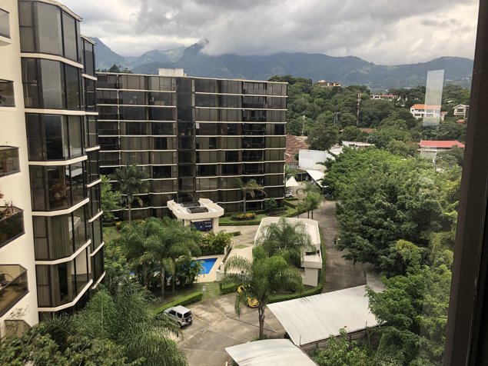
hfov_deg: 63.5
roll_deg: -0.1
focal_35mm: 28
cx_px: 244
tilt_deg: -8.3
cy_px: 183
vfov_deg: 49.7
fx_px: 395
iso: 20
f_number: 1.8
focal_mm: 3.99
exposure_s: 1/209
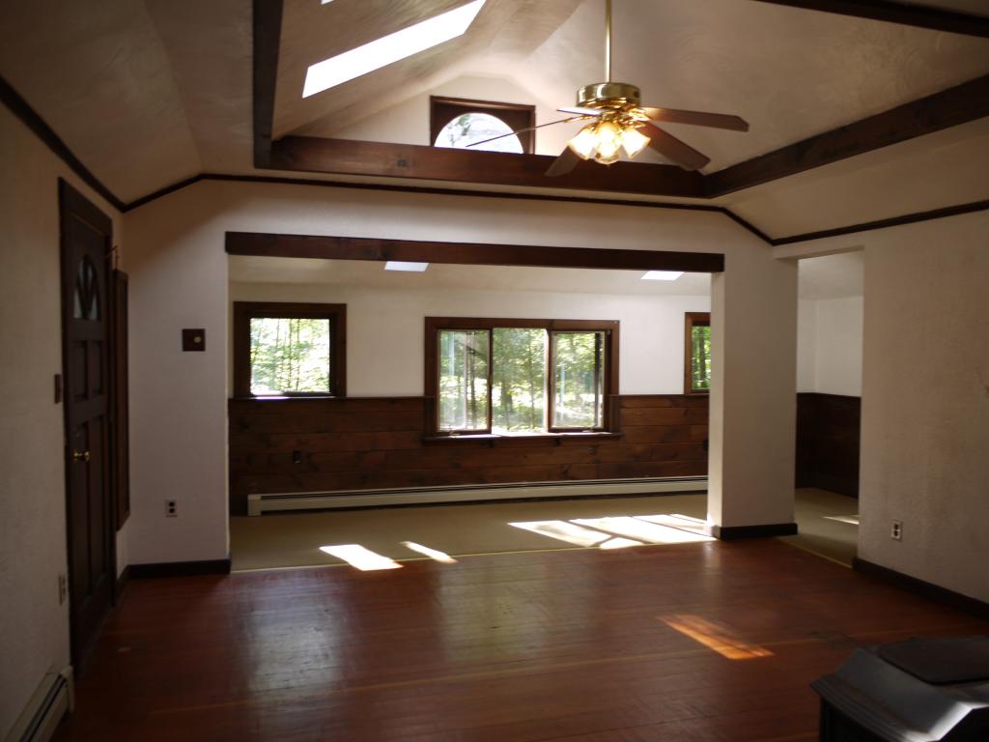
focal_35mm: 28
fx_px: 800
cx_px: 494
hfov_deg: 63.4
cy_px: 371
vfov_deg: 49.7
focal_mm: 14
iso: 100
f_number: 3.5
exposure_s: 1/30
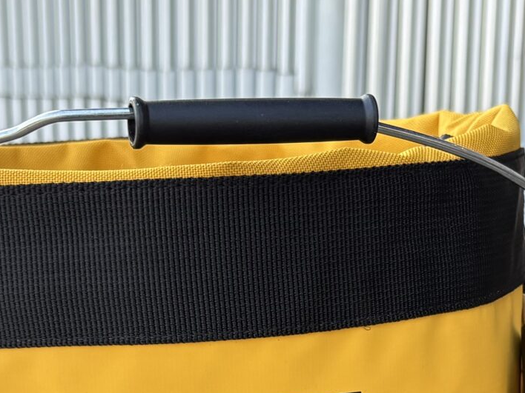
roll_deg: -0.5
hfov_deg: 20.9
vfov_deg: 14.8
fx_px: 1426
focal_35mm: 94
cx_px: 301
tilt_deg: -18.6
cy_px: 567
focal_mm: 5.96
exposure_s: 1/243
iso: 80
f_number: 1.6
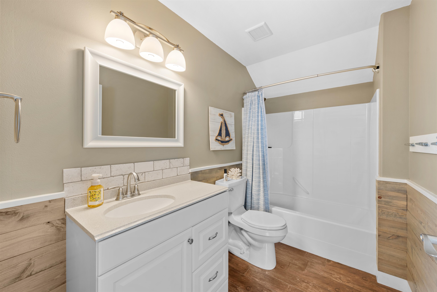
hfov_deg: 104.2
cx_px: 218
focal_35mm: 14
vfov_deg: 81.2
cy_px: 146
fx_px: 170
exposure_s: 1
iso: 100
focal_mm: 14
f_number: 8
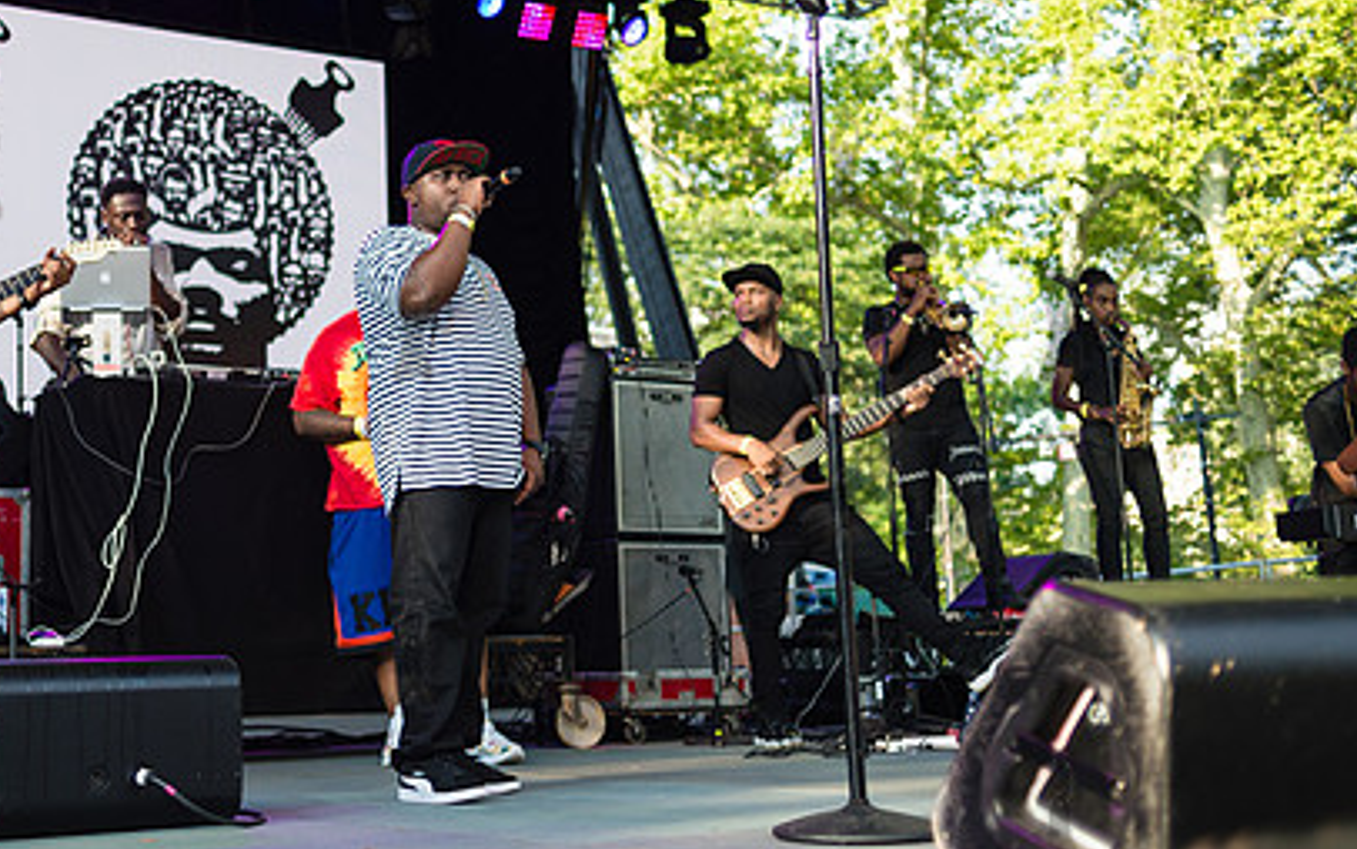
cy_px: 323
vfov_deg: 25.3
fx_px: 1887
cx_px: 411
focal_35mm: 51
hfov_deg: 38.9
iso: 500
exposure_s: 1/3200
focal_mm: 35
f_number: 2
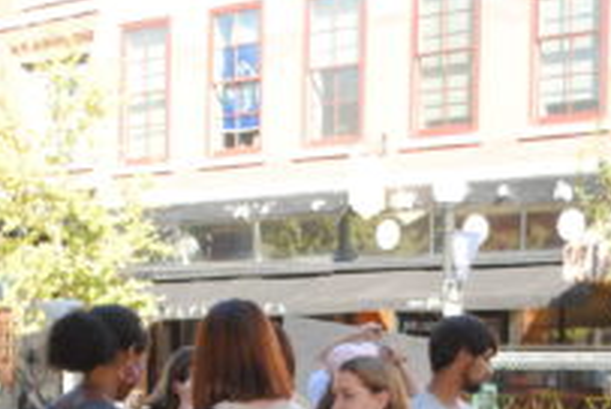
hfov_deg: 21.2
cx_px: 316
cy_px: 489
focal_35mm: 96
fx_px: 1632
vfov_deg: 13.9
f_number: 4.2
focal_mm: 26
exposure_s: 1/125
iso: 180
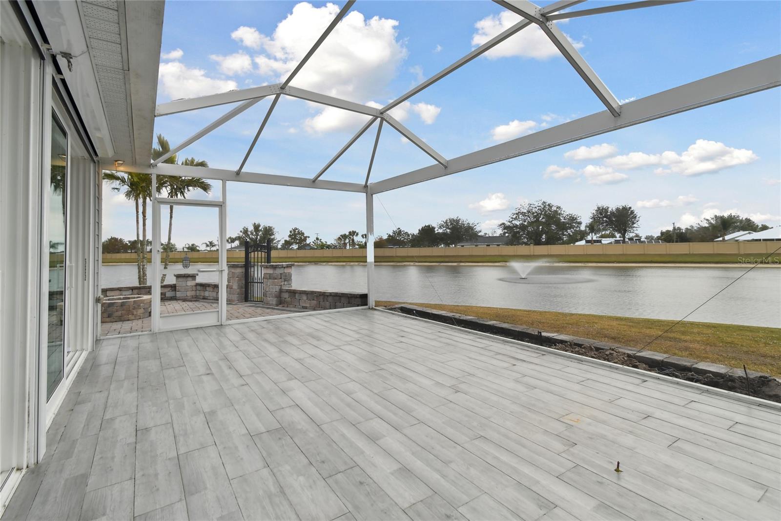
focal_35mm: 15
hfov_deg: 100.4
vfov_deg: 77.3
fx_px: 325
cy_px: 260
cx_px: 390
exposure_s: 1/200
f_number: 7.1
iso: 100
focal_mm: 10
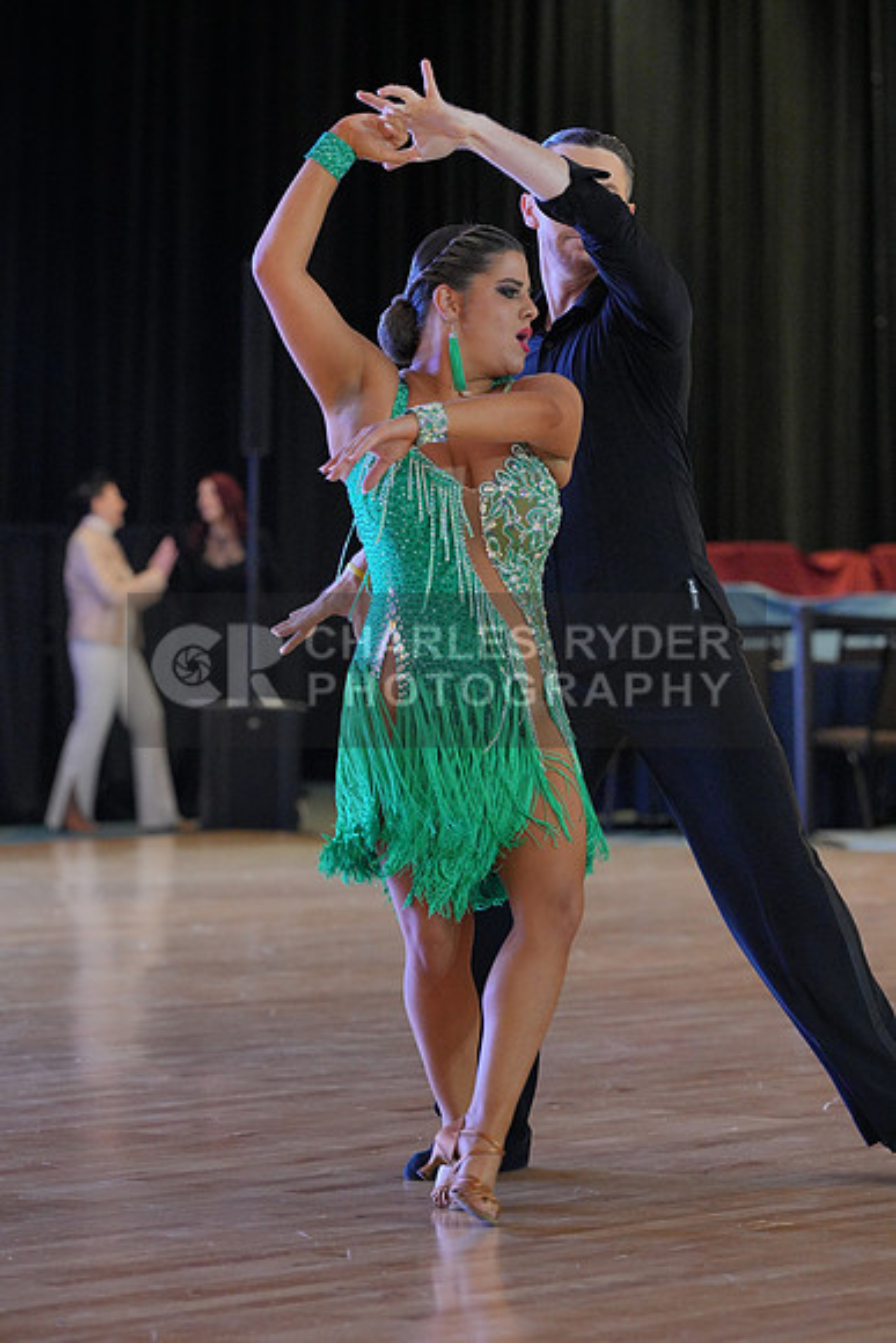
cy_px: 672
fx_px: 5298
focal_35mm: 142
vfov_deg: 14.4
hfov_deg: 9.7
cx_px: 448
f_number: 5
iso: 4000
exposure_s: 1/400
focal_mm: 142
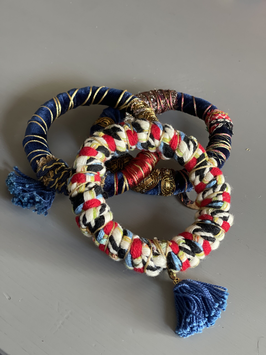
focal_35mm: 64
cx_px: 133
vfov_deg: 30.3
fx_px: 656
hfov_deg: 22.9
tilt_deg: -49.3
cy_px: 178
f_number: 2.2
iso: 320
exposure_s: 1/40
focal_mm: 7.5
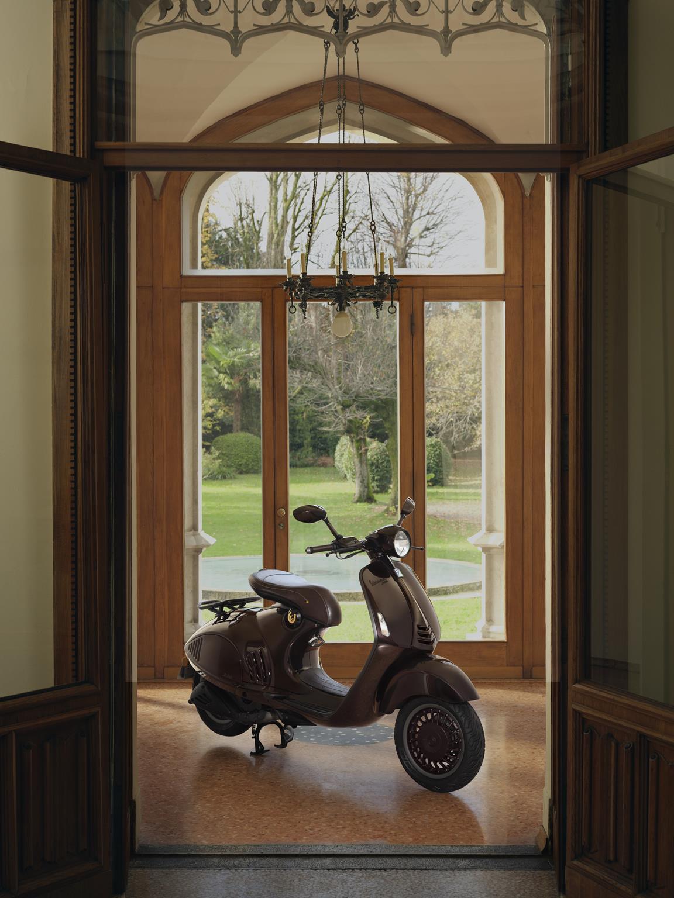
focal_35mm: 50
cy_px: 449
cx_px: 337
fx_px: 1298
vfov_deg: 38.2
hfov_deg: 29.1
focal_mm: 63
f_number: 8
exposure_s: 1/125
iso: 800
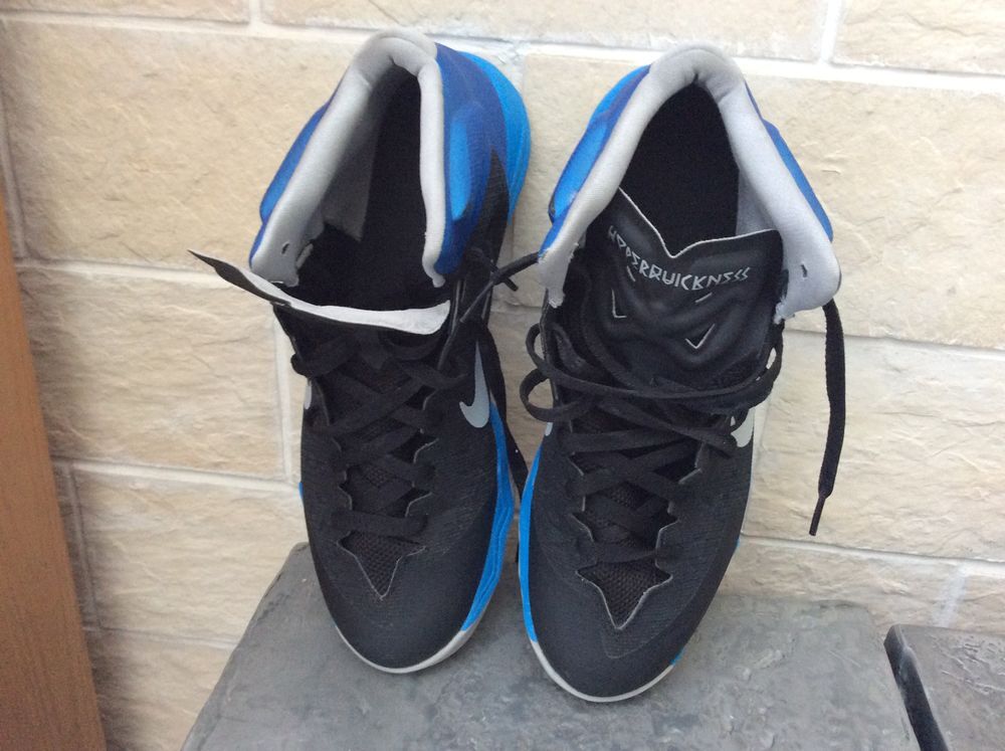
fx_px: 928
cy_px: 376
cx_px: 502
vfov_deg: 44.1
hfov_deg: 56.9
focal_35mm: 32
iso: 160
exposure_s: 1/25
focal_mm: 3.3
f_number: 2.4
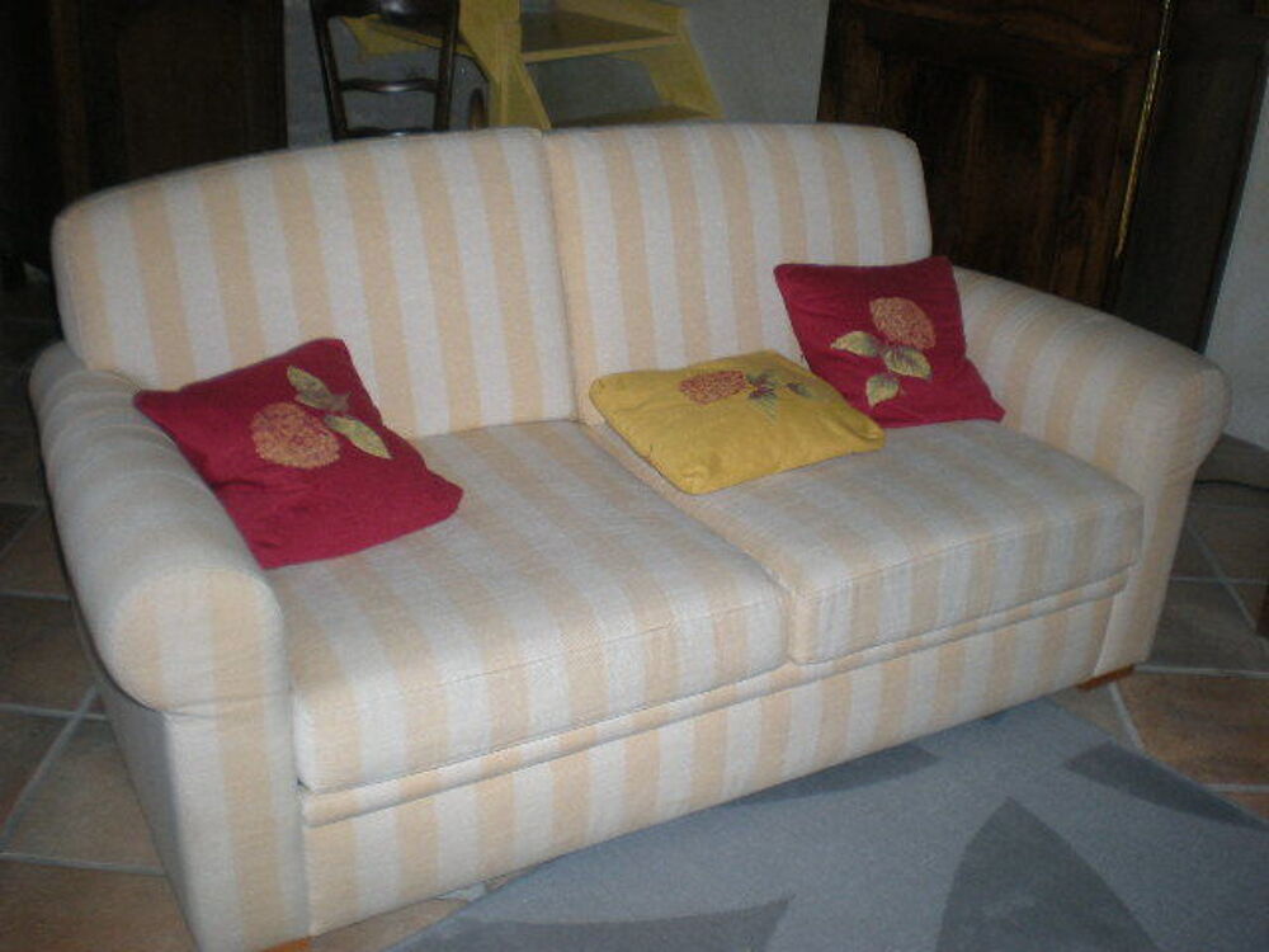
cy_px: 476
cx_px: 634
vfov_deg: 37.7
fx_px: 1393
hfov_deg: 49.0
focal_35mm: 38
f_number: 3.1
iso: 133
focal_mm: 6.3
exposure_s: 1/60
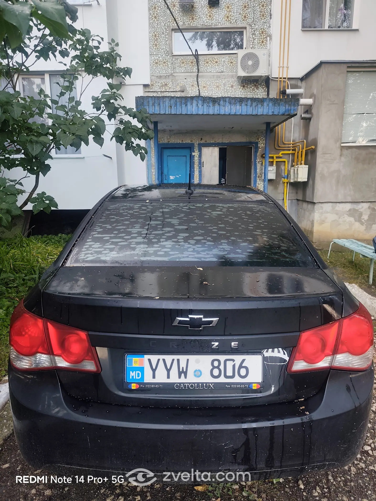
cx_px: 188
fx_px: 333
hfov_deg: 58.9
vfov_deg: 73.9
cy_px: 250
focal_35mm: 23
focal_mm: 6.19
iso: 160
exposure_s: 1/70.4
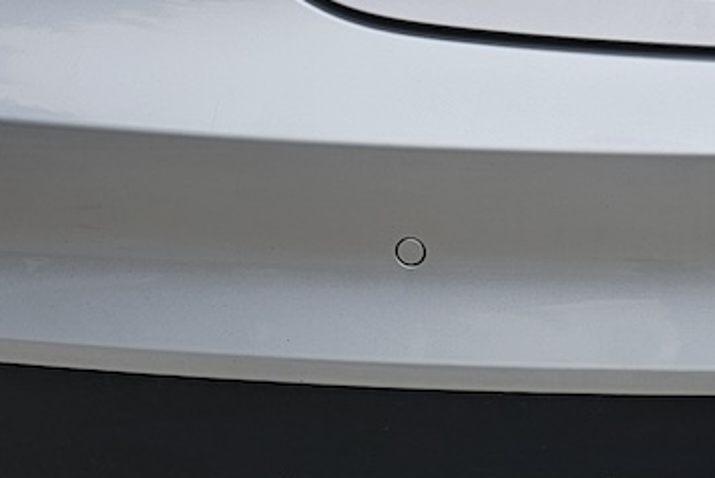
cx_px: 785
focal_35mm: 94
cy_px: -229
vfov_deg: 13.7
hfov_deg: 20.6
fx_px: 1868
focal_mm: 6.3
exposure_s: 1/180
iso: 20
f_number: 1.7
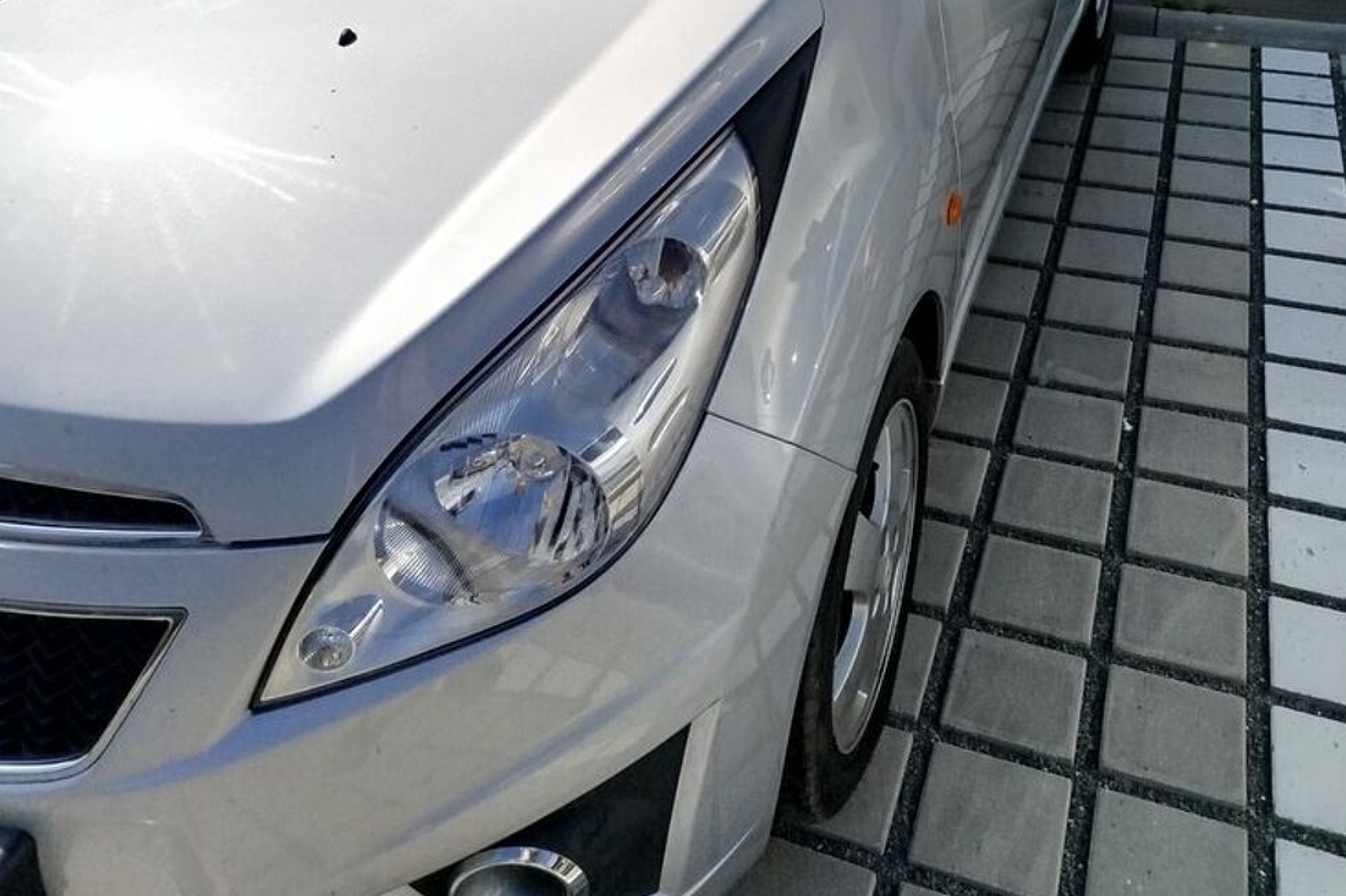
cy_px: 72
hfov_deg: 55.8
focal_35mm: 34
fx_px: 1271
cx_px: 665
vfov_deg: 36.2
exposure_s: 1/3221
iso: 50
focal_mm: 5.31
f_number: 1.7
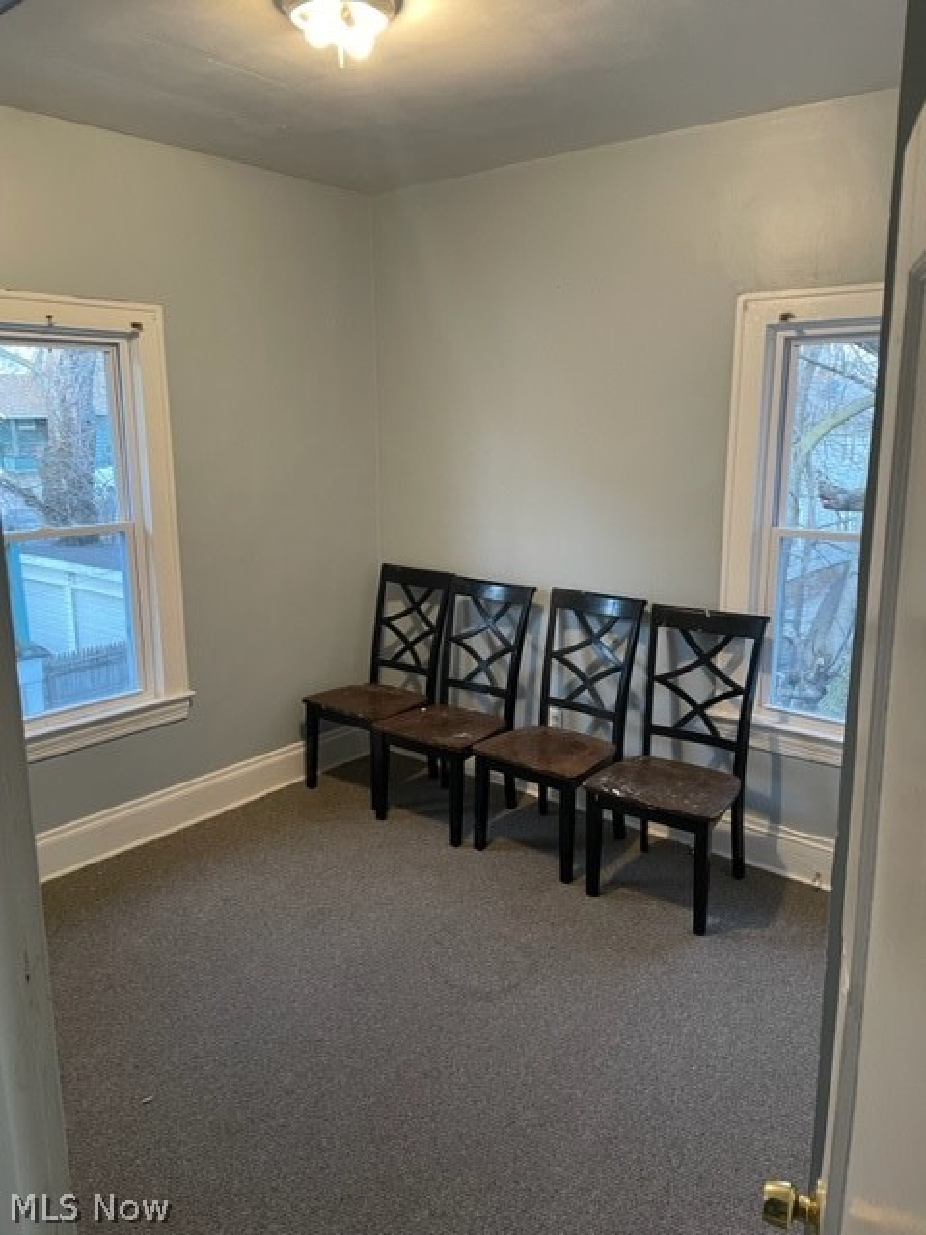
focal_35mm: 26
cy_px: 618
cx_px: 463
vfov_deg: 67.3
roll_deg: +0.6
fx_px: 927
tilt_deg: -11.4
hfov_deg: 53.1
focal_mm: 4.2
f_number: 1.6
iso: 320
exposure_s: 1/60
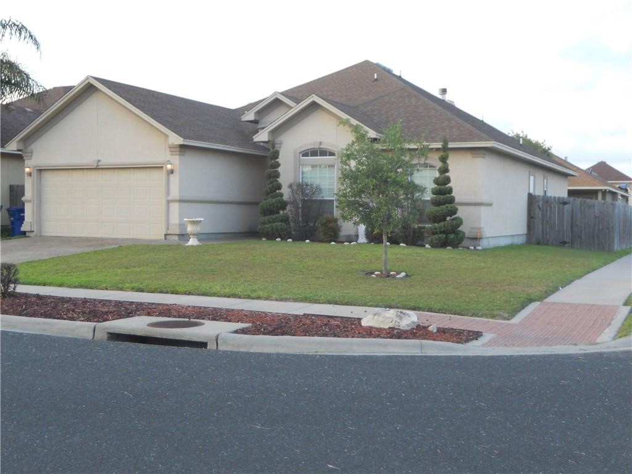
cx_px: 316
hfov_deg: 45.8
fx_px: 749
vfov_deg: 35.1
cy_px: 237
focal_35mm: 41
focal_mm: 7.3
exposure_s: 1/250
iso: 320
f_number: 3.2
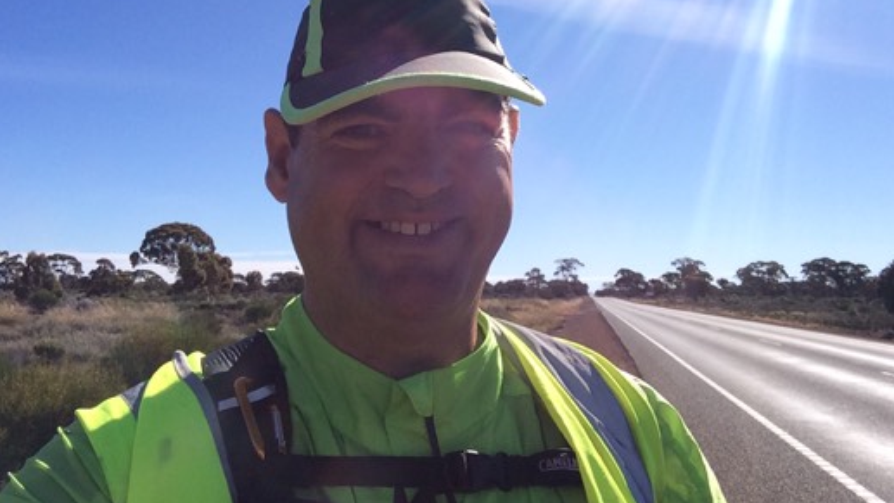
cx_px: 448
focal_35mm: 34
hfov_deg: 58.0
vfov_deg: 34.6
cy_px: 211
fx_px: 806
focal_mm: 2.15
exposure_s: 1/2004
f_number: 2.4
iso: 50
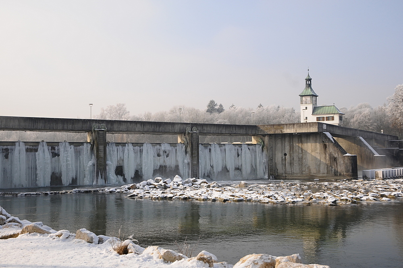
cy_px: 134
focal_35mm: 39
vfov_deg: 34.1
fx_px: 436
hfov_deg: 49.6
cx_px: 202
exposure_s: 1/400
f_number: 7.1
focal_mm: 26
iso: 200
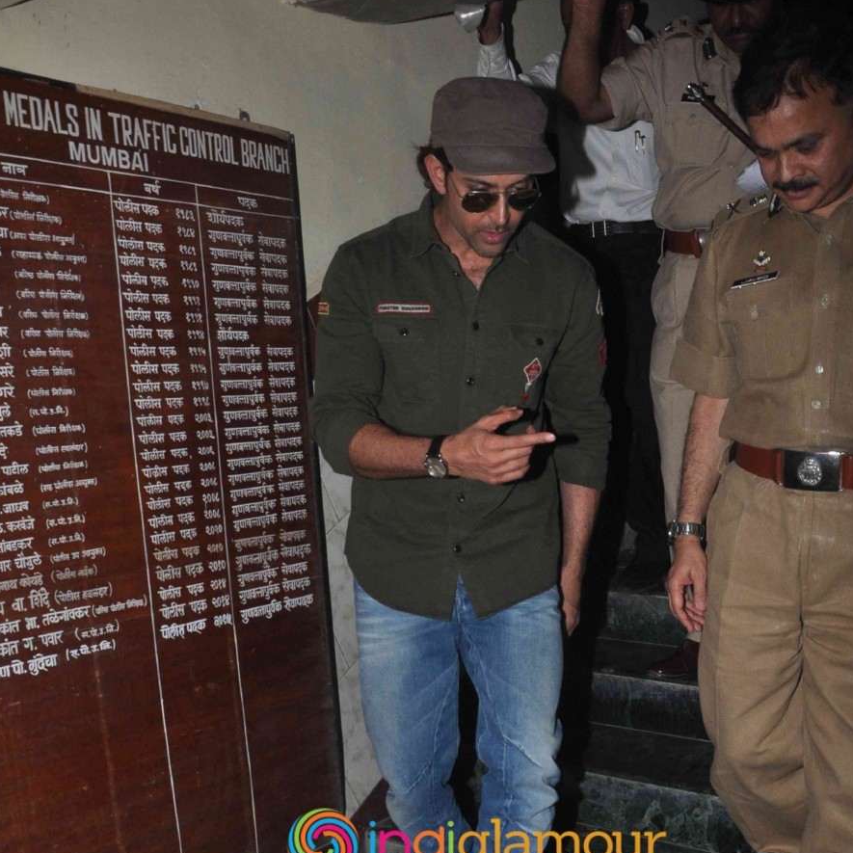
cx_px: 476
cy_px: 653
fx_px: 1087
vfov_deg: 41.4
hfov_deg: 42.8
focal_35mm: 39
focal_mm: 18
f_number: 10
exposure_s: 1/200
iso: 640
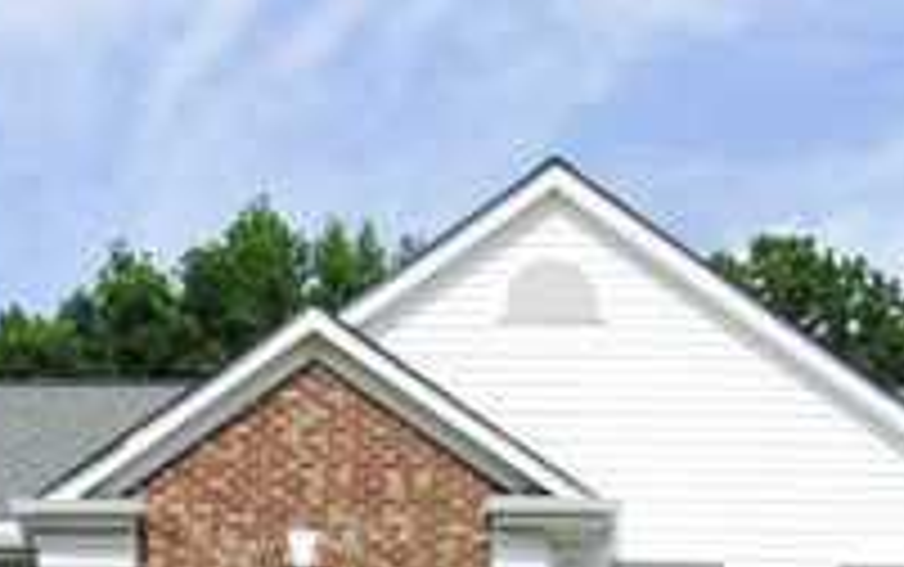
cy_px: 932
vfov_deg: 11.5
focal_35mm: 108
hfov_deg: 19.1
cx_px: 220
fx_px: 2663
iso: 71
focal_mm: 8.1
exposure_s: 1/322
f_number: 7.2
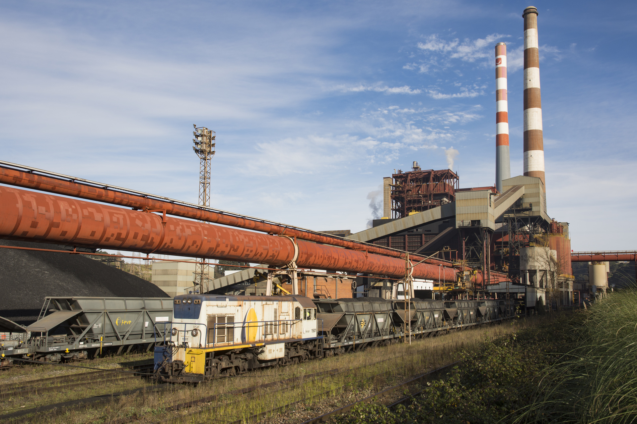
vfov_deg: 40.0
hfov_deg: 57.2
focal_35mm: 33
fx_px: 584
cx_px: 318
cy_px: 212
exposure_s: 1/400
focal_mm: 22
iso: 100
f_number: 6.3
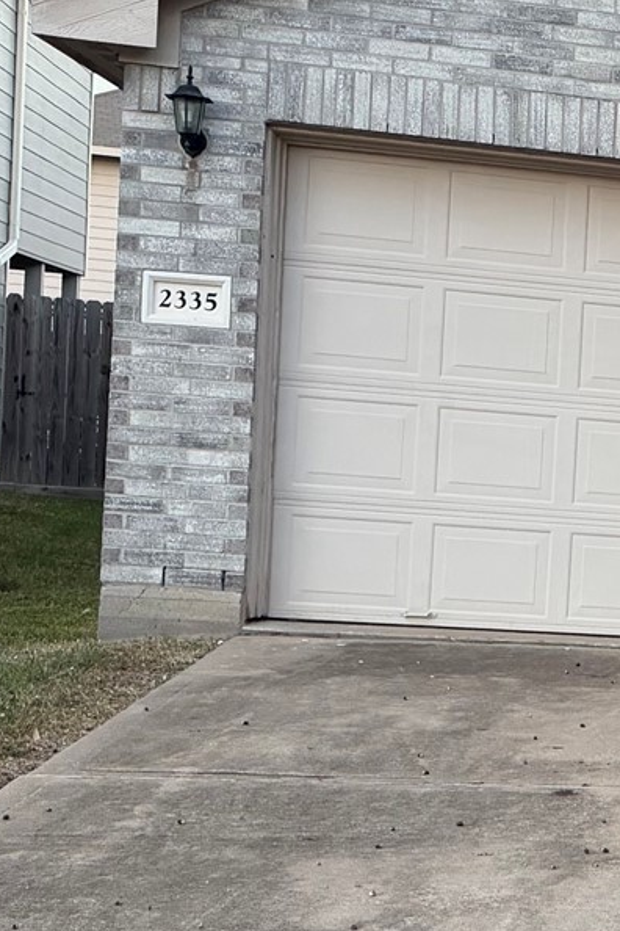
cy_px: 624
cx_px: 1260
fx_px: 2221
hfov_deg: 13.5
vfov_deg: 23.5
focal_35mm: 86
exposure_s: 1/121
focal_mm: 6.76
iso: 200
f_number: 1.78
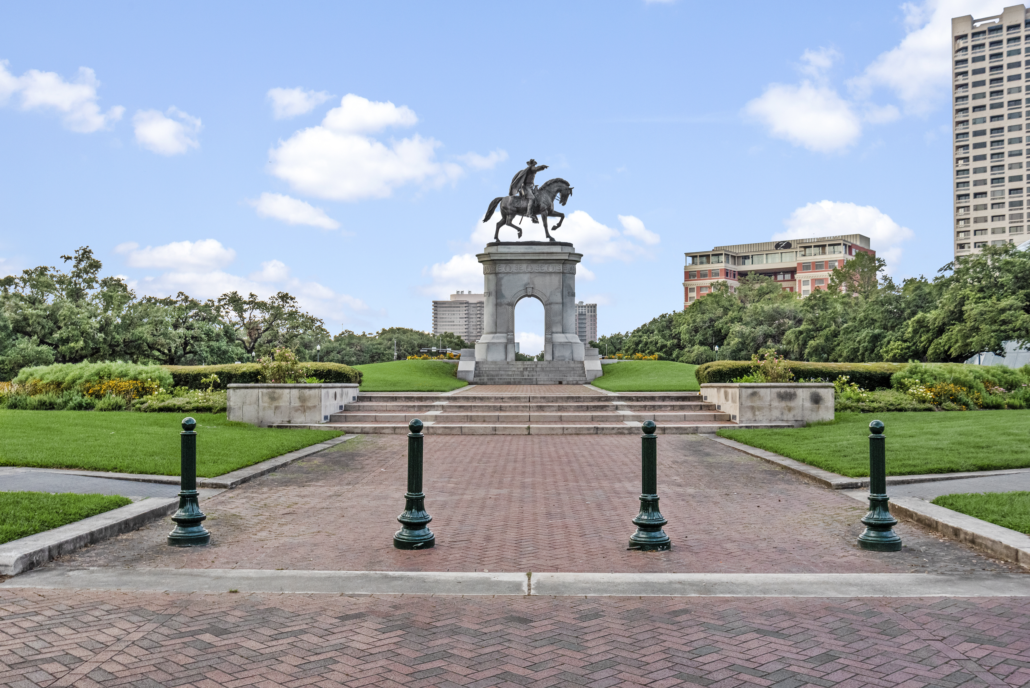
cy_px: 344
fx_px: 1002
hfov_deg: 54.4
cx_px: 515
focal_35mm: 35
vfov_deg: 37.9
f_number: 10
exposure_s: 1/800
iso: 1250
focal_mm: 35
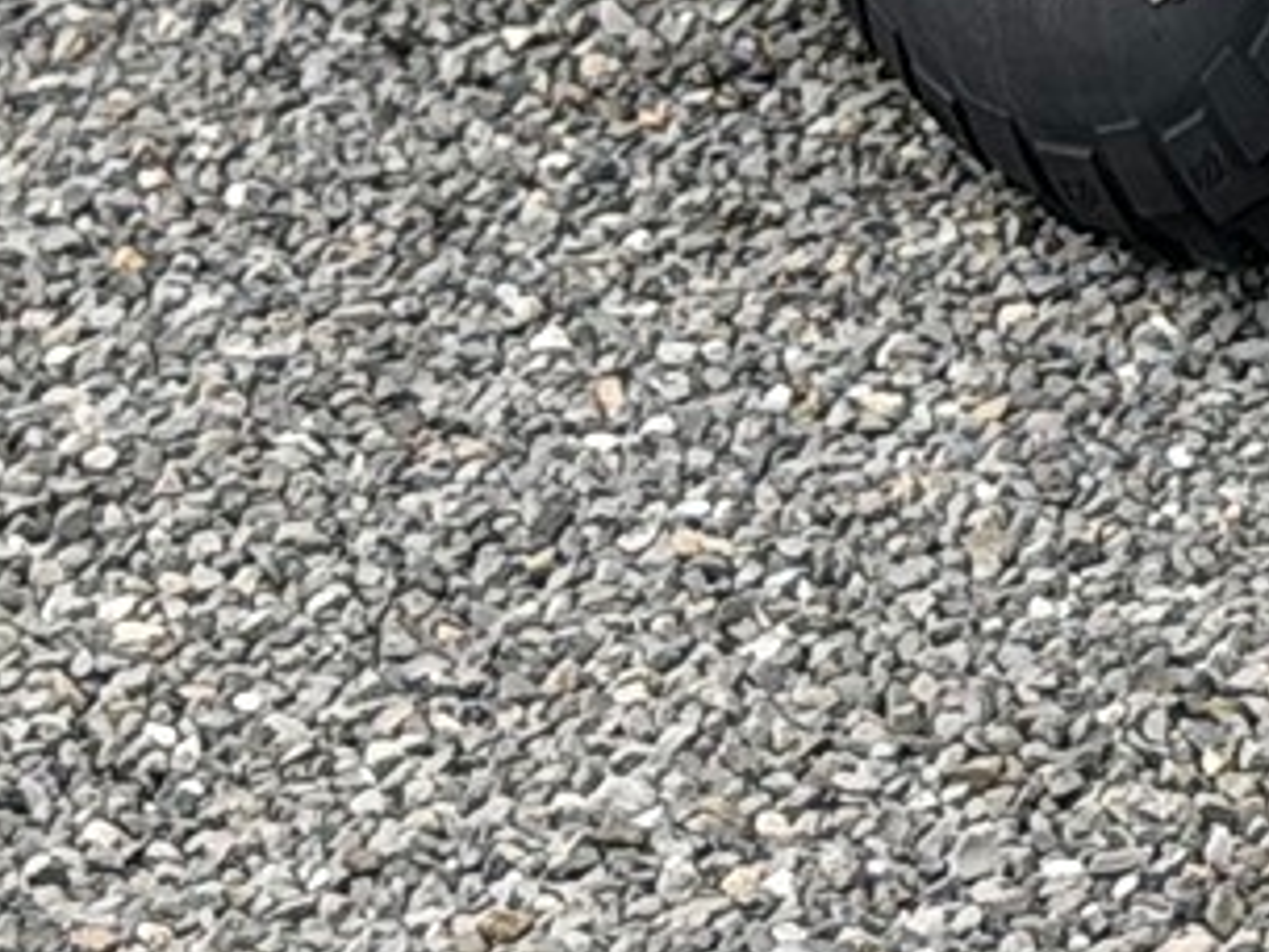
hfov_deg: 6.1
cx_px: 2308
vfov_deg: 4.5
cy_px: -1846
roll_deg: +1.2
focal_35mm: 318
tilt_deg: -11.1
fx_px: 11658
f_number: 1.78
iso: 64
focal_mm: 6.76
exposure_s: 1/1403
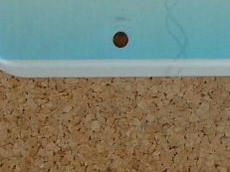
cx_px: 297
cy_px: -81
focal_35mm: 149
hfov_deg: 12.8
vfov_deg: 9.7
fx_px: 989
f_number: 3.2
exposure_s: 1/80
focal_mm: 6.4
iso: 80
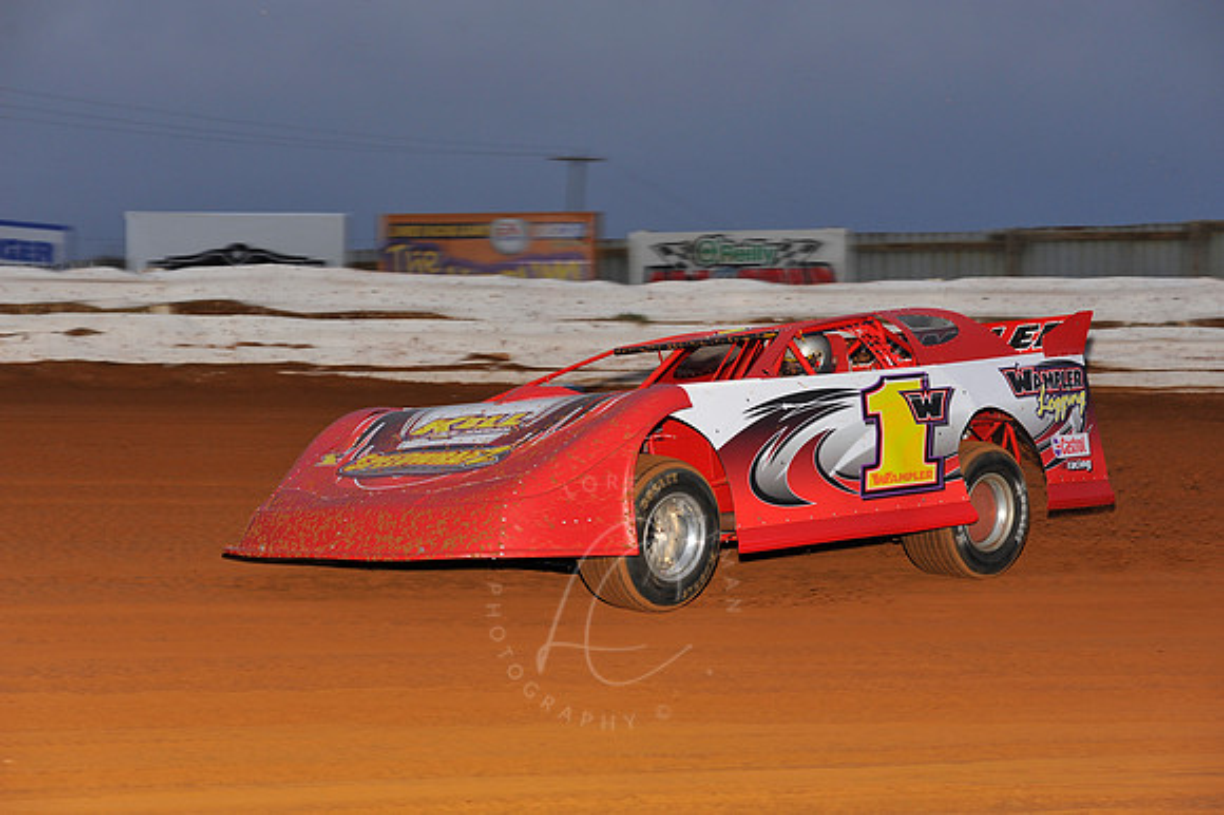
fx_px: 3398
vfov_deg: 13.7
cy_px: 408
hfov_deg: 20.4
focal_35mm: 100
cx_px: 612
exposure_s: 1/250
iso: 500
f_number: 5.6
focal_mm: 100
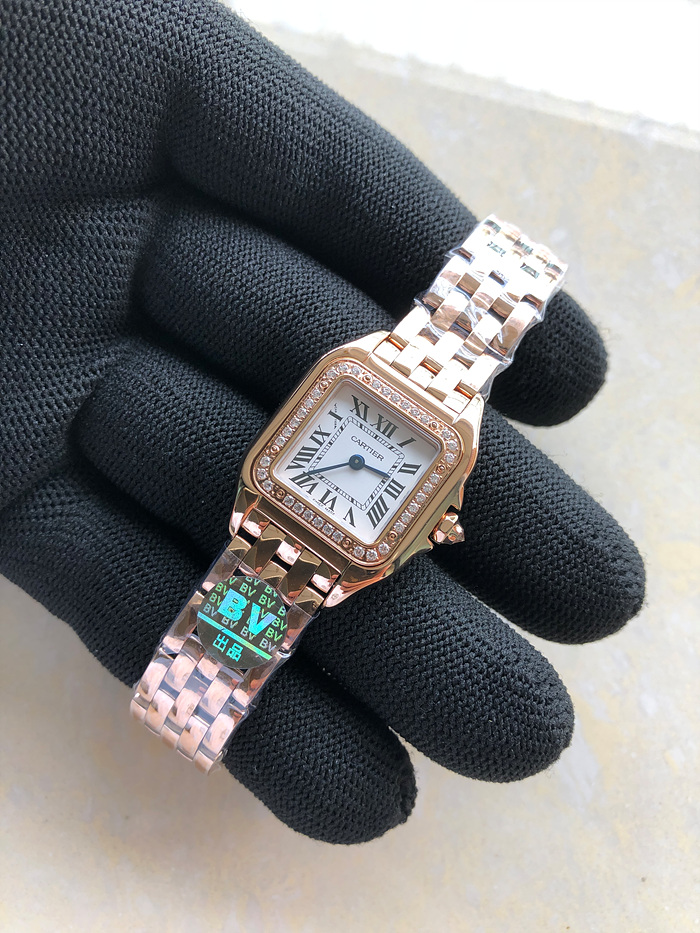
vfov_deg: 63.4
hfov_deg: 49.8
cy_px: 466
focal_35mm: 28
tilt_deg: -77.4
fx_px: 755
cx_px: 350
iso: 25
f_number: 1.8
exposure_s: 1/120
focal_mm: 4
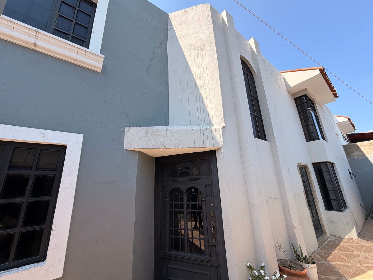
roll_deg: +3.2
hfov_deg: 102.1
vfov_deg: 85.7
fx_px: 151
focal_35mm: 14
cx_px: 186
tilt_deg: +16.1
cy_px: 140
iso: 40
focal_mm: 2.22
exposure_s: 1/590
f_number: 2.2
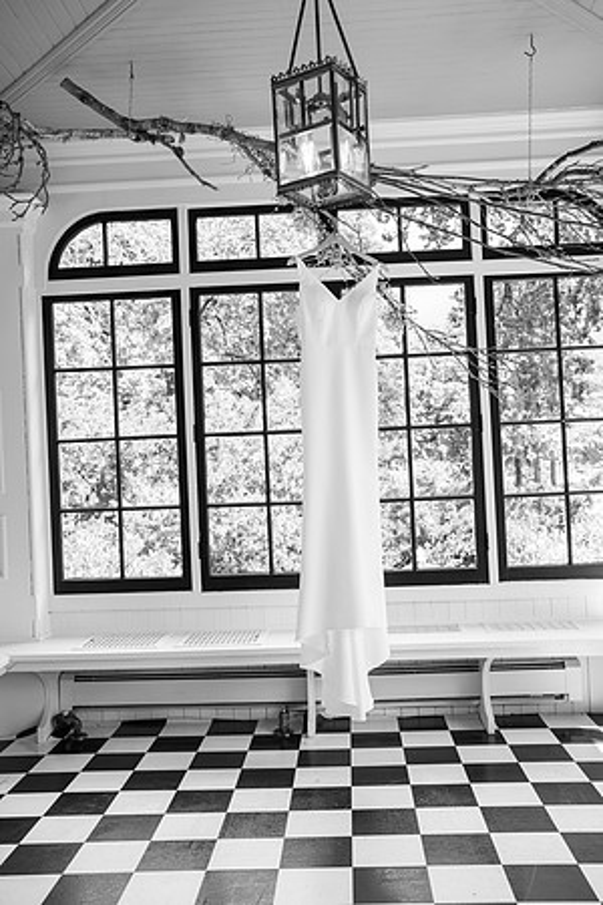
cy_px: 452
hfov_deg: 37.9
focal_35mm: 35
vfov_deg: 54.4
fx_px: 879
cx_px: 302
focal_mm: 35
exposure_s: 1/320
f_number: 5
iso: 500
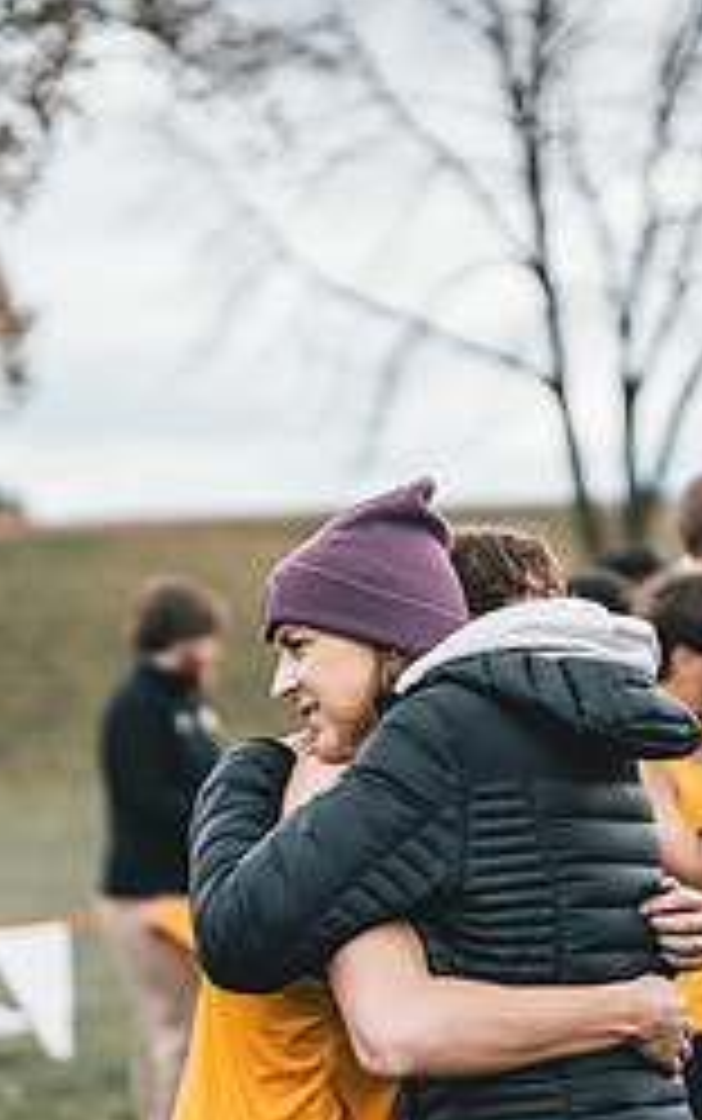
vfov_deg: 12.6
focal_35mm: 166
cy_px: 776
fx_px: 5073
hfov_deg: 7.9
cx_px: 364
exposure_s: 1/2500
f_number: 2
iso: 200
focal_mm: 70
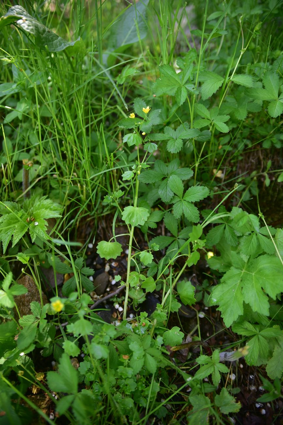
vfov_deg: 39.6
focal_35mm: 50
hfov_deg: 27.0
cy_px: 212
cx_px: 142
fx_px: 589
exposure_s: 1/320
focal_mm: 50
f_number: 2.8
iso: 250
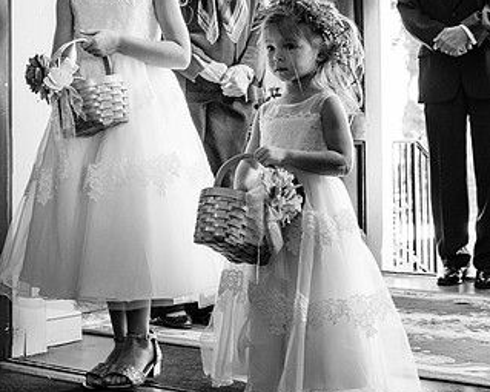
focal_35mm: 72
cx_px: 105
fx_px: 1044
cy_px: 128
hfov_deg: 26.0
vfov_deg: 21.2
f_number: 4
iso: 2000
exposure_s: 1/100
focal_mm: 35
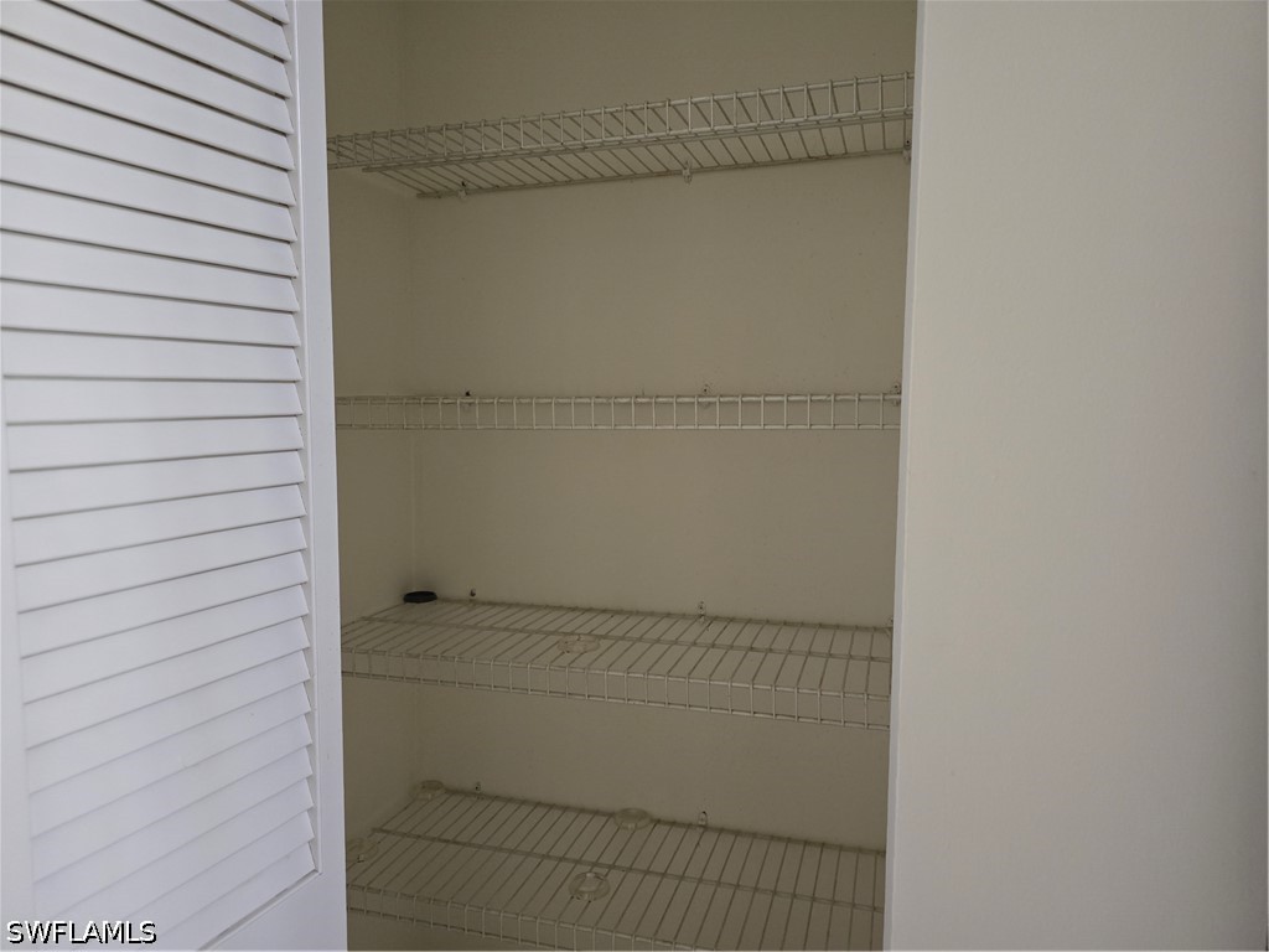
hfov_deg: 73.9
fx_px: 843
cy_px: 476
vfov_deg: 58.9
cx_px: 634
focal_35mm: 23
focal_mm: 6.3
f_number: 1.7
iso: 800
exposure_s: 1/60
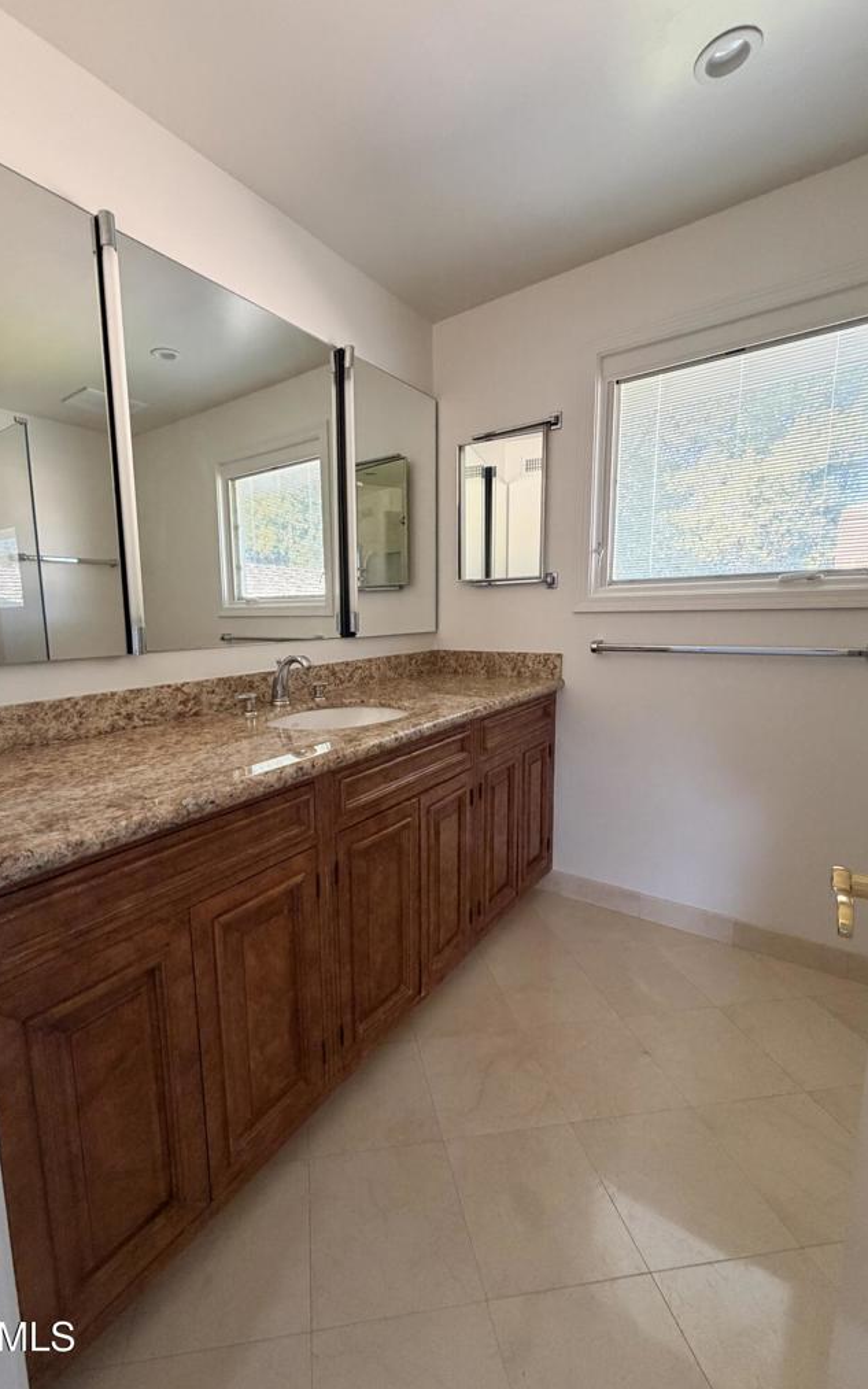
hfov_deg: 74.3
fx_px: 568
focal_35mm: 15
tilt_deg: -8.3
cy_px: 699
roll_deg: +1.1
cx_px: 366
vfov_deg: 101.5
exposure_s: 1/63
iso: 320
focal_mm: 2.22
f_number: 2.2
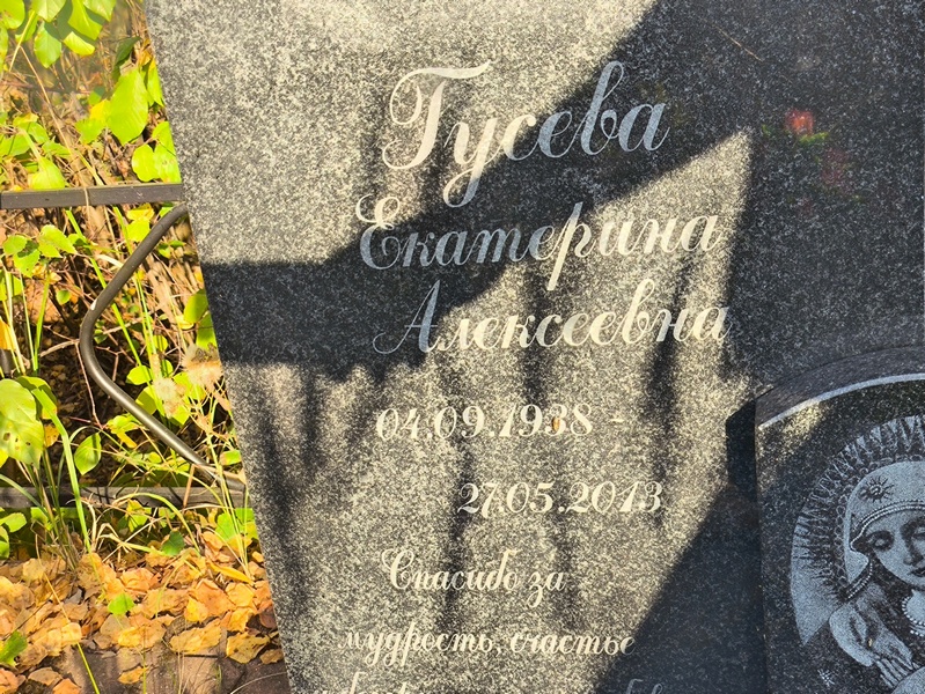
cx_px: 462
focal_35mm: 50
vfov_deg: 29.1
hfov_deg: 38.2
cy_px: 347
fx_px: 1337
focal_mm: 4.71
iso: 50
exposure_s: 1/295
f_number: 1.7
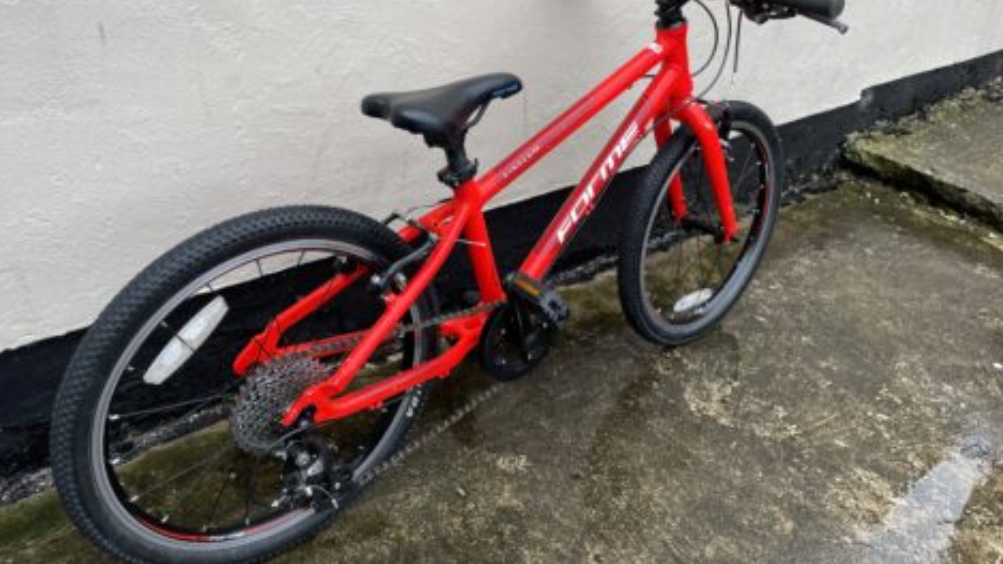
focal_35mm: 29
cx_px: 494
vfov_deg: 39.8
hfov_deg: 66.1
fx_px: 771
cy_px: 201
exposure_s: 1/121
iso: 80
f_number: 1.6
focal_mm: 4.2
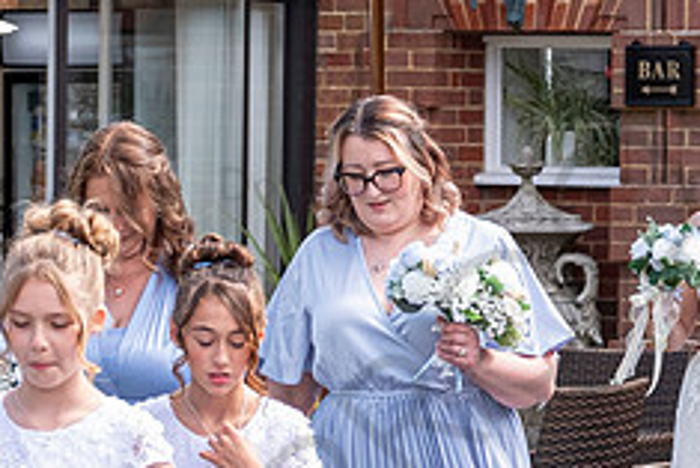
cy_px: 313
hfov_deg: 6.8
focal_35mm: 300
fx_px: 5837
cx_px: 748
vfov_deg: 4.6
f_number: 3.6
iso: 200
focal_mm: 50
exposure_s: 1/640
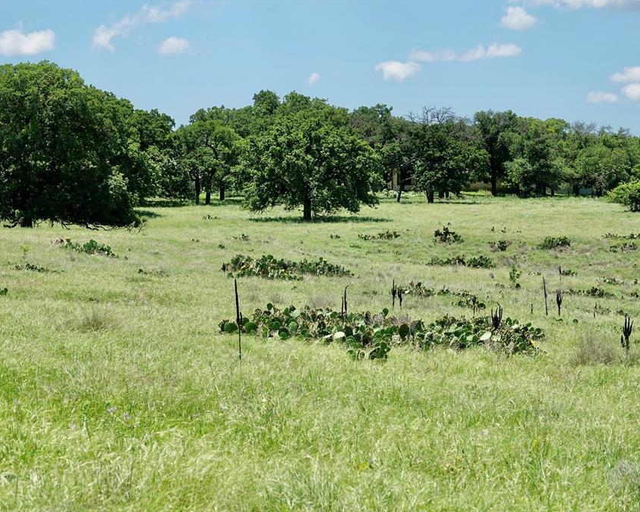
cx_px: 285
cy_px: 256
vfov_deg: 12.2
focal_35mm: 126
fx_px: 2387
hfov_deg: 15.3
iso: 100
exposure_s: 1/640
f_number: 4
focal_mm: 40.73
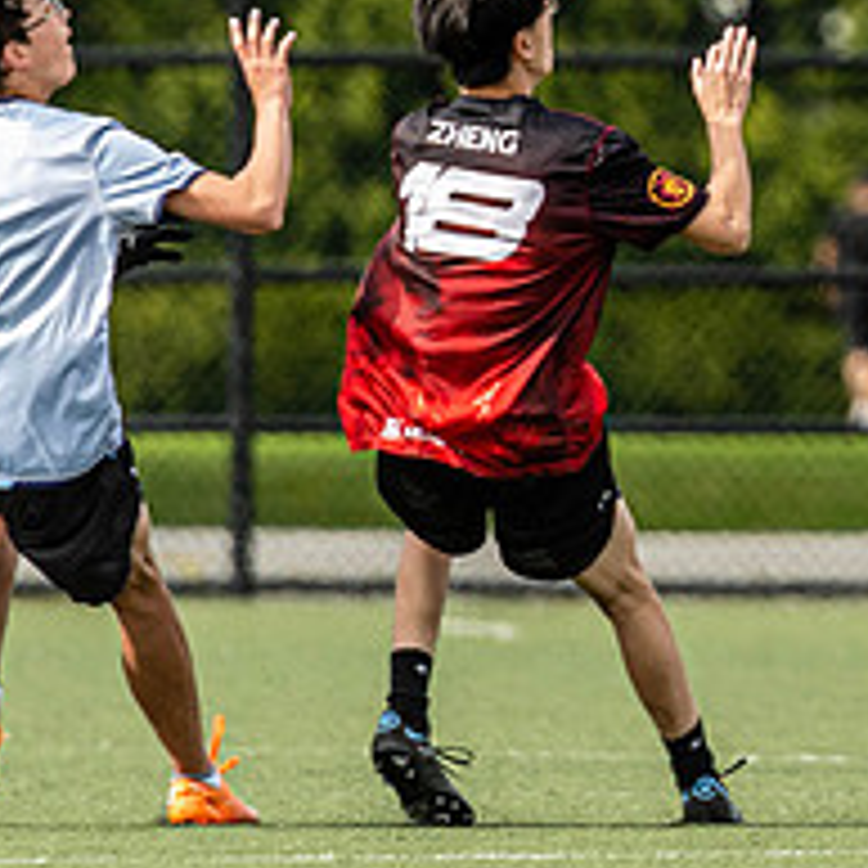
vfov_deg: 1.7
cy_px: -74
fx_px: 29674
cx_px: 1517
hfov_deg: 1.7
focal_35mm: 1046
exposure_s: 1/2500
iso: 200
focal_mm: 200
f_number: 2.8
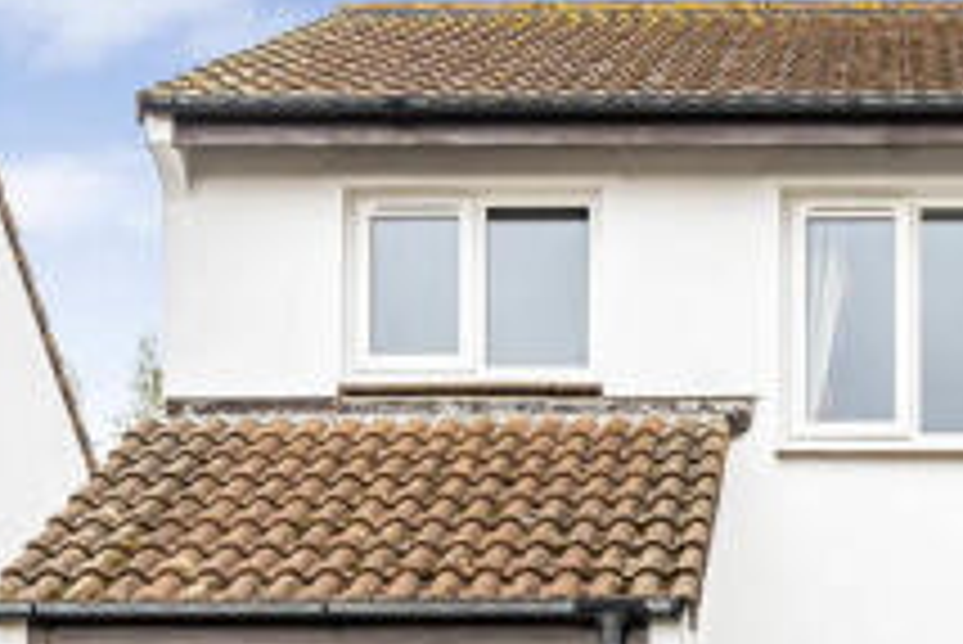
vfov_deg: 14.4
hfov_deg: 21.7
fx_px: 2463
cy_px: 777
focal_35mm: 92
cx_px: 817
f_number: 8
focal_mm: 30
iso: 1000
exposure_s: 1/640
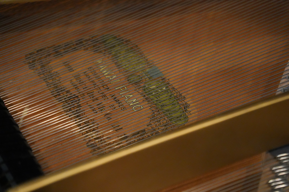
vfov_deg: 13.0
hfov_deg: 19.5
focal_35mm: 105
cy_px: 96
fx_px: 843
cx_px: 144
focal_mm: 70
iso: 5000
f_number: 2.8
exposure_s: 1/160
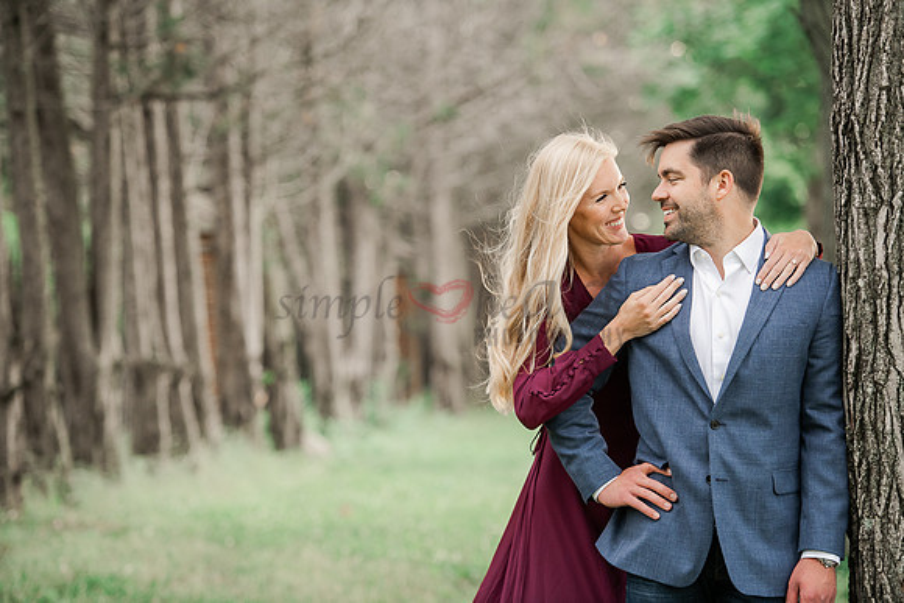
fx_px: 3064
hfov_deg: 16.8
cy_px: 302
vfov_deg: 11.2
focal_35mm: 122
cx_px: 452
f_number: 3.2
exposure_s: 1/320
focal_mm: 122
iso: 800
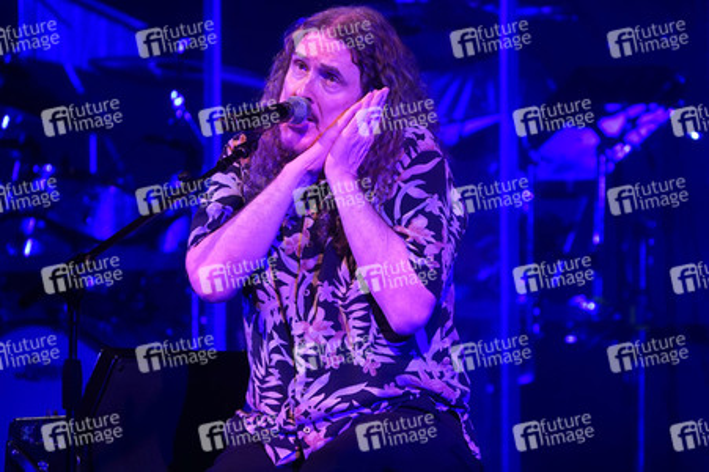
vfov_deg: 3.1
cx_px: 354
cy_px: 236
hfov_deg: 4.7
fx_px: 8679
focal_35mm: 441
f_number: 6.3
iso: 3200
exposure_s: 1/500
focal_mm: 441
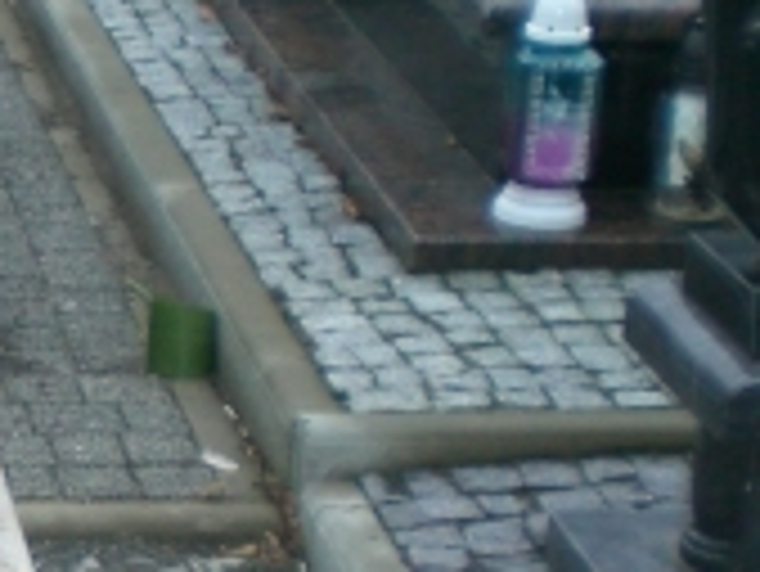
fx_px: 3164
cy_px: 527
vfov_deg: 10.3
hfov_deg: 12.7
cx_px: -517
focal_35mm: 144
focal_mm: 6.3
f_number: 3.1
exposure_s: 1/80
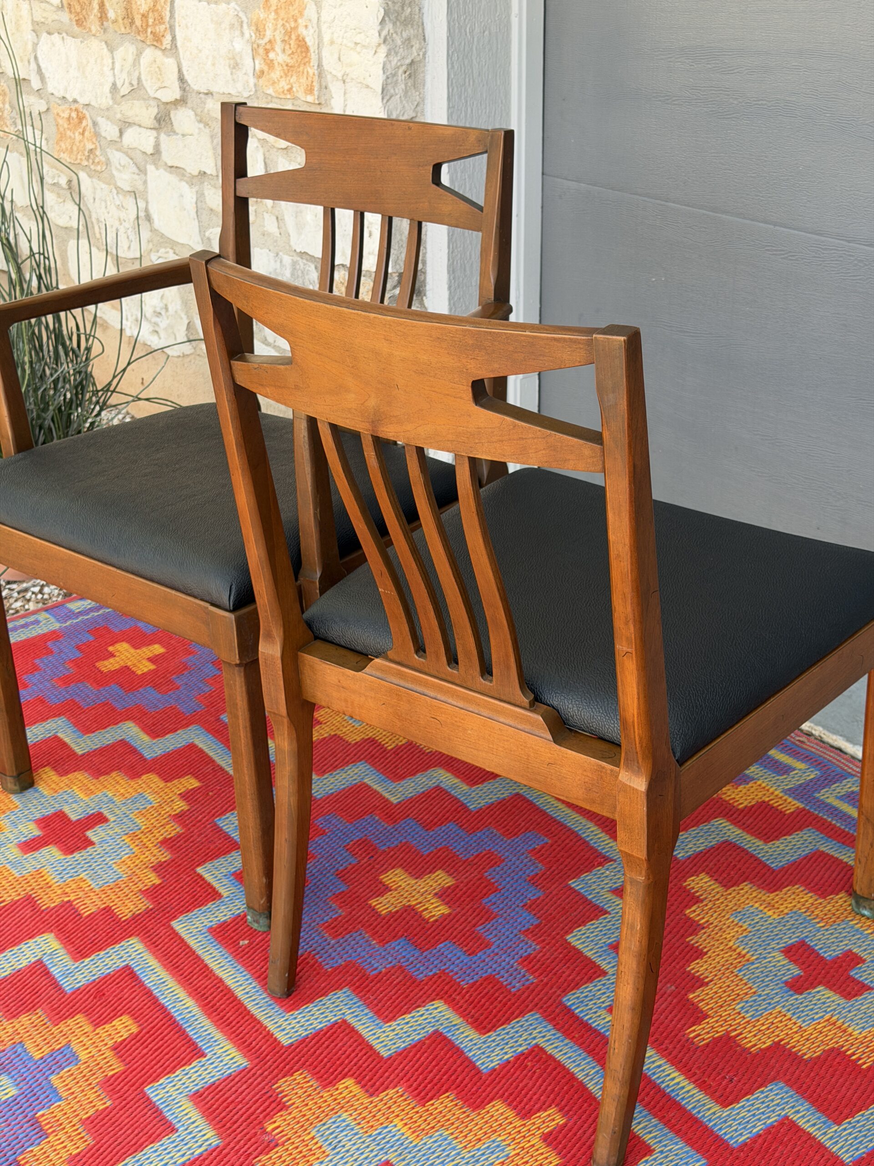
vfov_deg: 39.7
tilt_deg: -23.7
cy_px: 583
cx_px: 437
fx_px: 1616
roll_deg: +0.6
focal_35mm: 48
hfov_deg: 30.3
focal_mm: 6.76
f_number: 1.78
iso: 50
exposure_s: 1/158
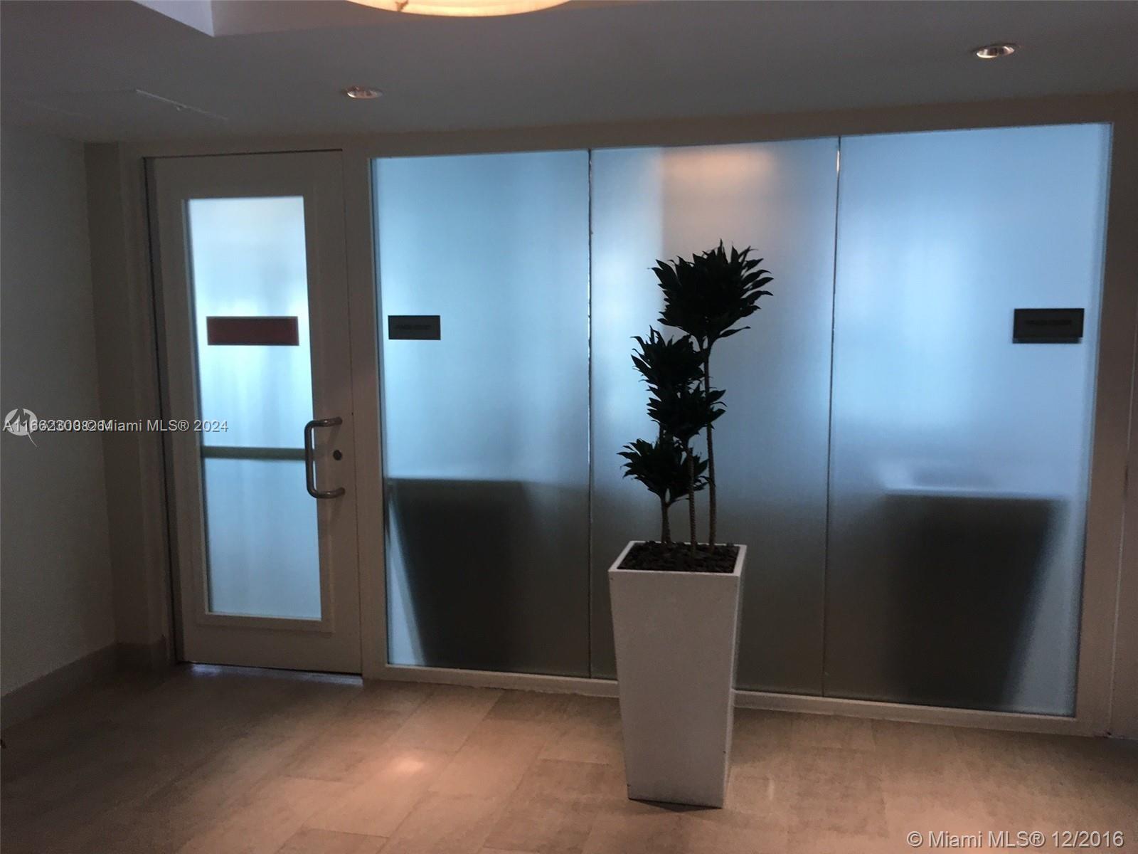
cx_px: 569
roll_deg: +0.4
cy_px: 427
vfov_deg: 48.2
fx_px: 953
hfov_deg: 61.7
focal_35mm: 29
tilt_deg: -3.7
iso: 32
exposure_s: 1/30
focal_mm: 4.15
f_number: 2.2
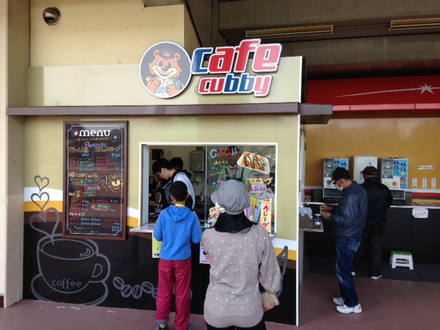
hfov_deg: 55.4
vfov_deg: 42.9
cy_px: 165
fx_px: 419
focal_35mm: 33
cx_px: 220
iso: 50
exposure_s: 1/168
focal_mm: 4.12
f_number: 2.4
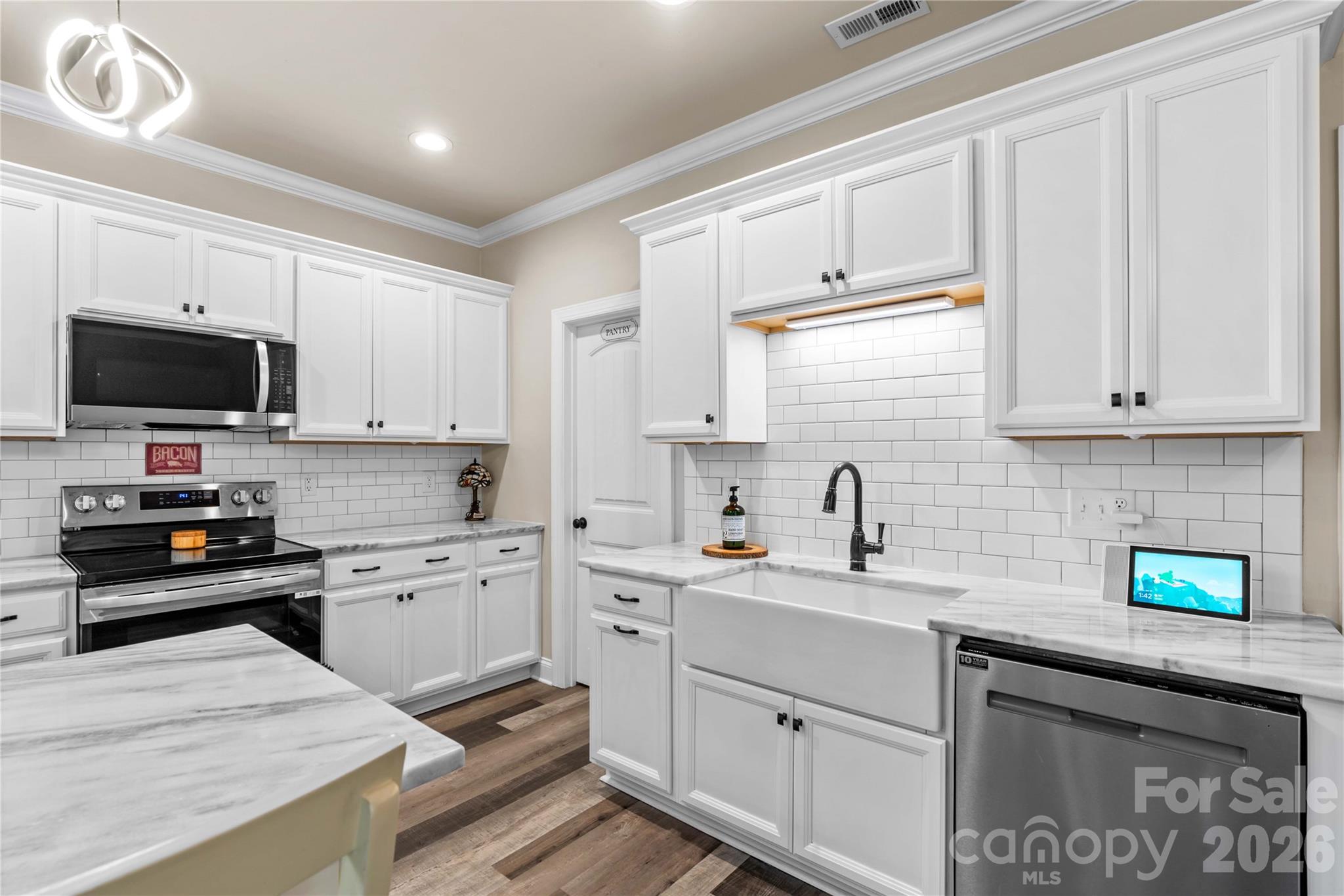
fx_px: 597
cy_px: 448
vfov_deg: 73.7
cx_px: 672
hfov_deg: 96.7
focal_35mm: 16
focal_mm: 16
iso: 100
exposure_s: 1/4
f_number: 8
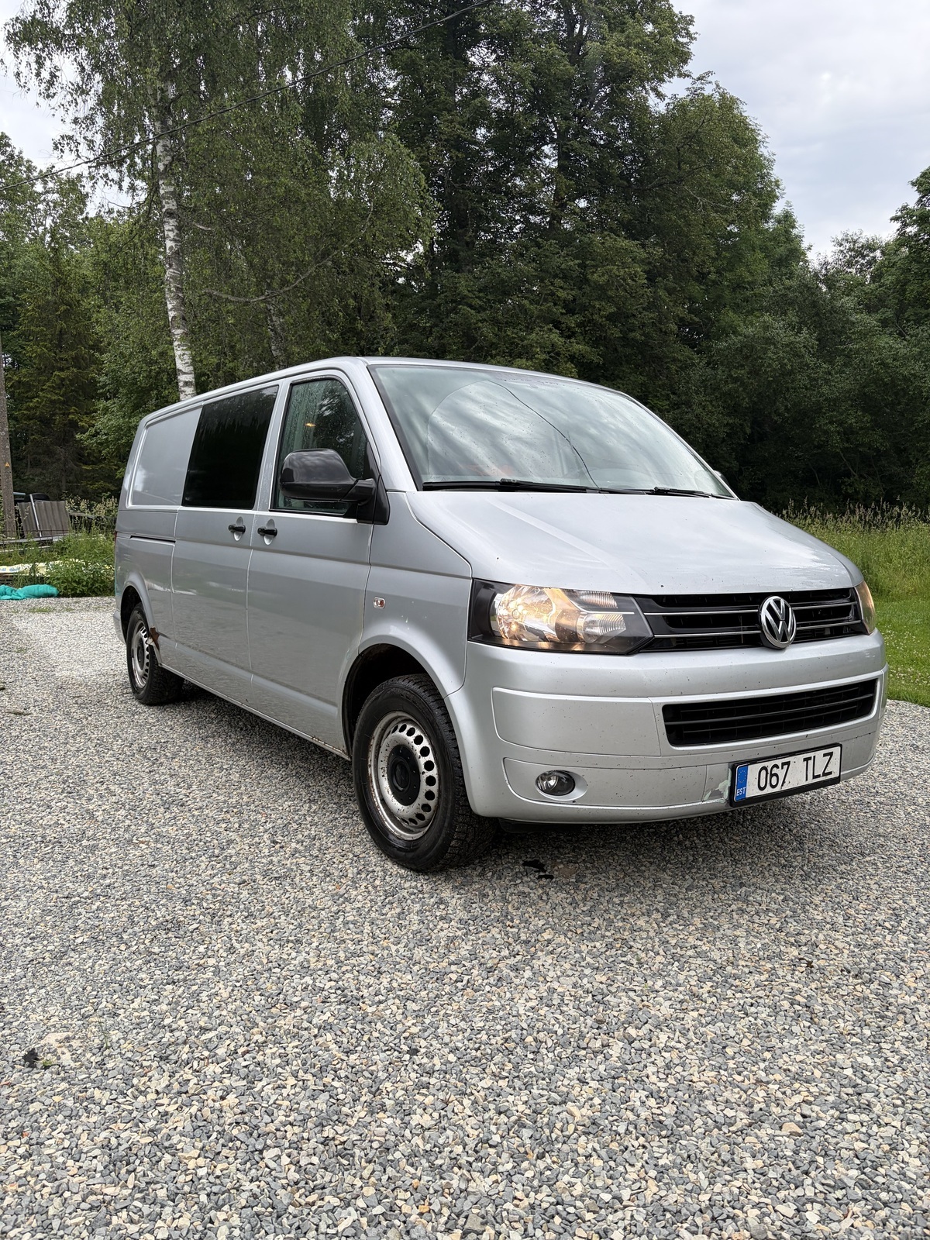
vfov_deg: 67.3
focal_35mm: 26
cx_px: 465
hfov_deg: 53.1
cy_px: 620
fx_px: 931
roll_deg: -0.7
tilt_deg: -5.8
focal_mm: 5.96
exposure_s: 1/122
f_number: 1.6
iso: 64
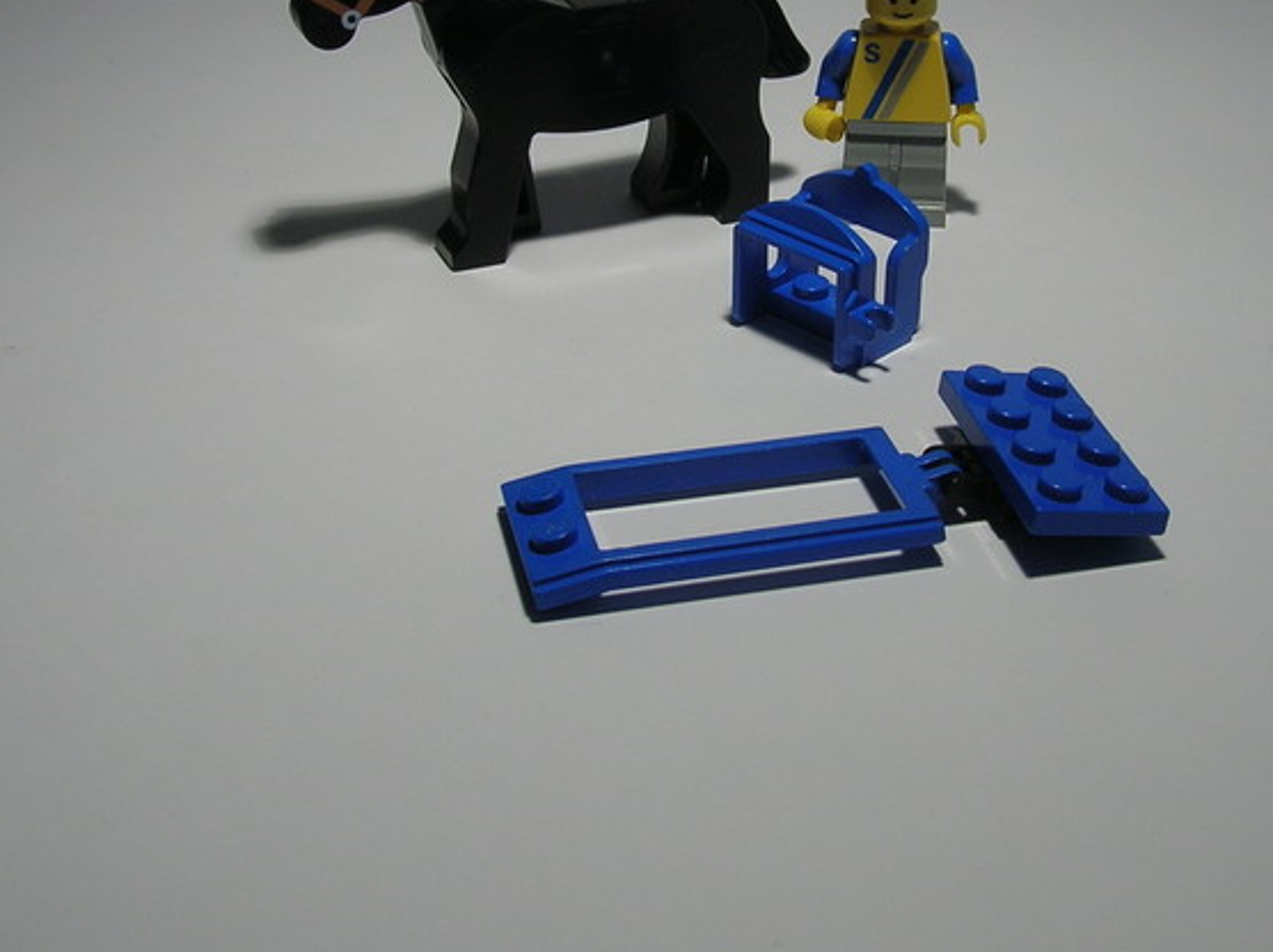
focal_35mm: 55
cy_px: 230
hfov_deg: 34.7
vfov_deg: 26.2
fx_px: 2021
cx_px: 811
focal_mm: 5.7
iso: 50
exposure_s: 1/28.3
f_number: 4.9
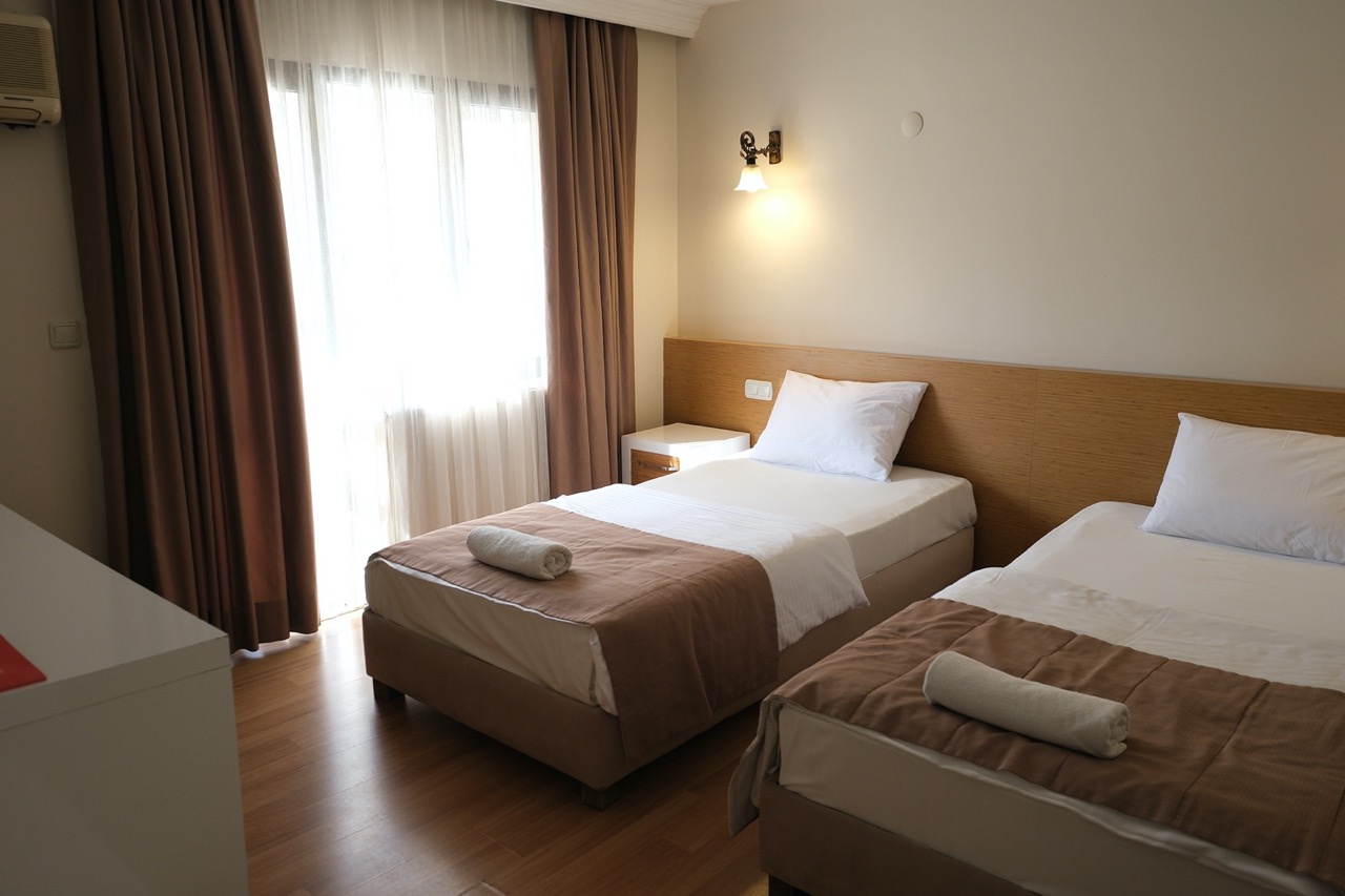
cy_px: 448
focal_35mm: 26
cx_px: 672
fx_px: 971
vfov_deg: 49.5
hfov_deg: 69.4
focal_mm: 17.4
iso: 400
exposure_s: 1/80
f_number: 4
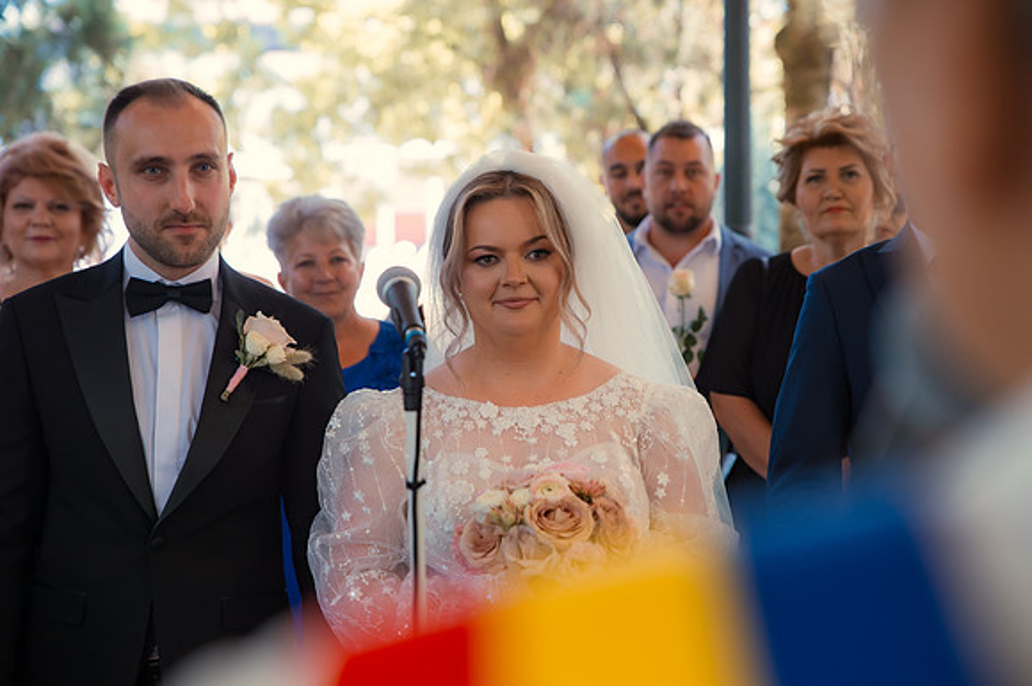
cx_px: 516
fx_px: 2056
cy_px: 343
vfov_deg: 19.0
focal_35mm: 72
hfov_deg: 28.2
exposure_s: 1/125
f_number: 3.5
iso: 500
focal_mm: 70
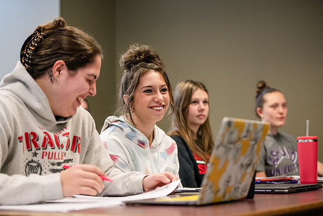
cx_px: 162
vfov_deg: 16.7
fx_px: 736
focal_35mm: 82
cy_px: 108
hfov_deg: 24.8
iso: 1600
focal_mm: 82
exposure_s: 1/200
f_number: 3.2
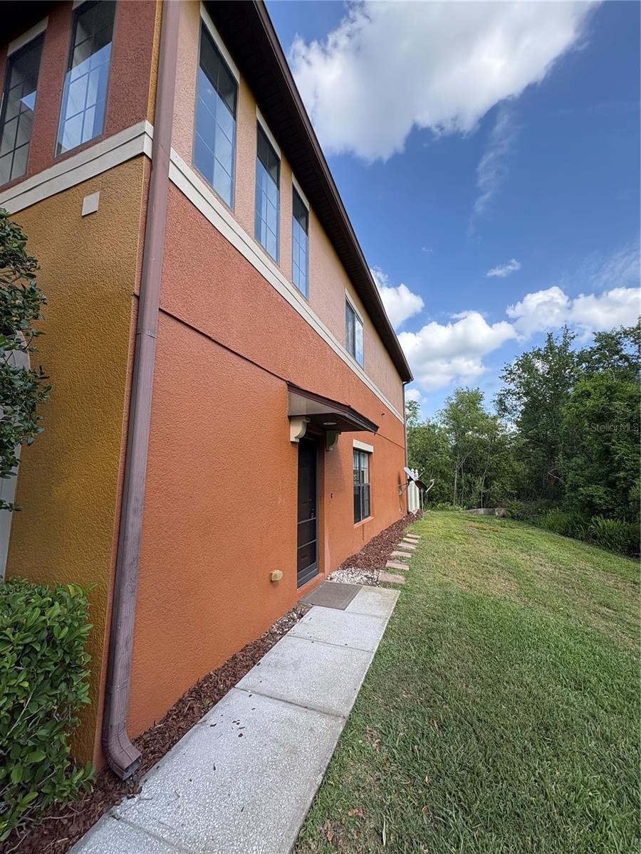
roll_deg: +0.2
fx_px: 346
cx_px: 320
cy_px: 427
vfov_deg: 102.1
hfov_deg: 85.7
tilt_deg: +10.9
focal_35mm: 14
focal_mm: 2.22
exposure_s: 1/652
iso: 64
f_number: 2.2
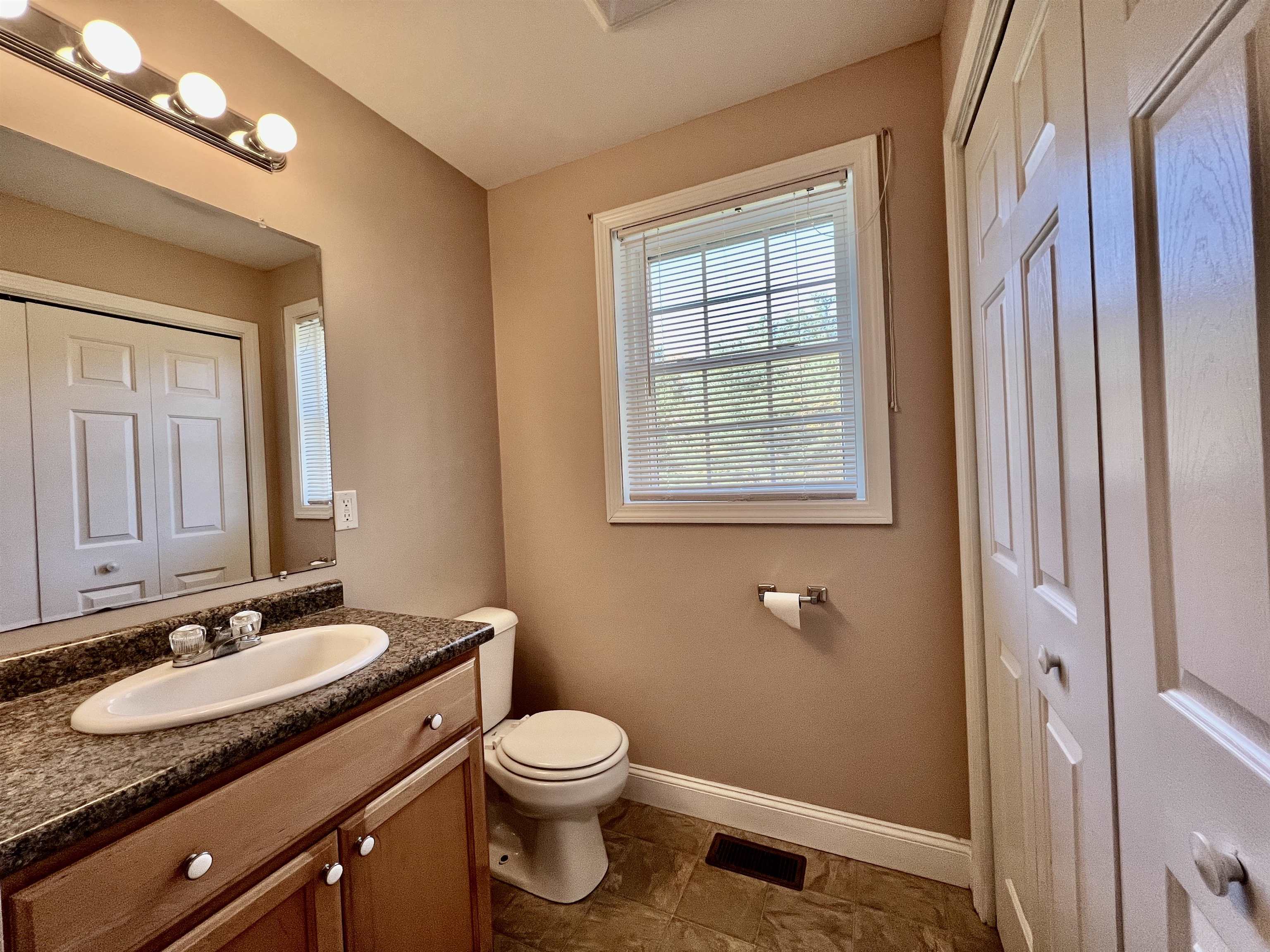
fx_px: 477
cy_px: 476
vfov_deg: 89.9
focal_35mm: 13
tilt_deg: -1.6
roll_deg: +2.2
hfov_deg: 106.2
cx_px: 635
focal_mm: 1.57
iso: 125
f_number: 1.8
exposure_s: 1/120
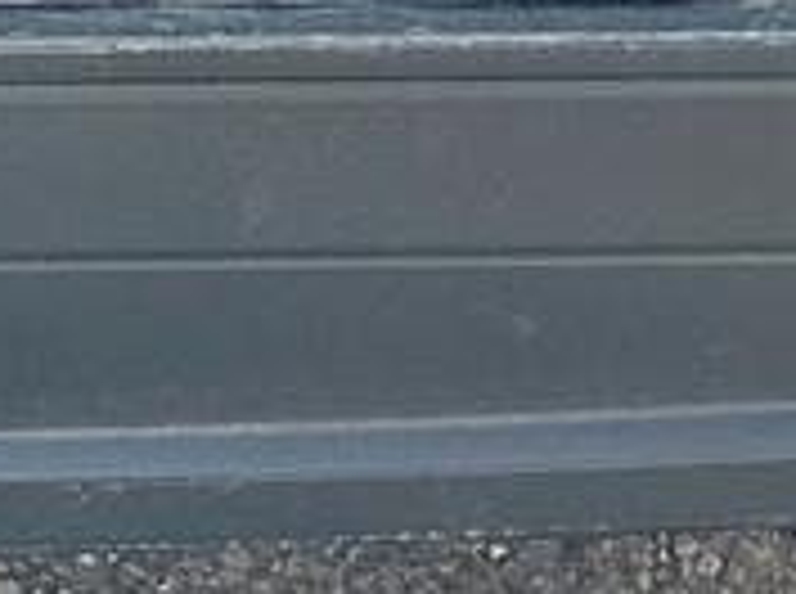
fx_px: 3993
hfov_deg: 11.2
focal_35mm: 174
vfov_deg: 7.1
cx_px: -135
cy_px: -1521
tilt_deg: -14.5
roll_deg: +1.0
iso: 80
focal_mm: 6.86
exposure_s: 1/1779
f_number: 1.78
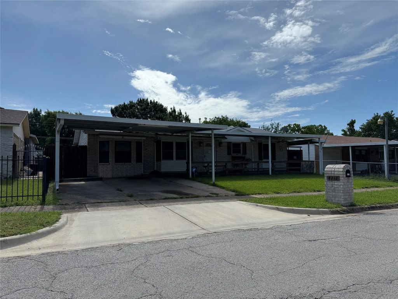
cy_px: 150
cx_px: 199
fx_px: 276
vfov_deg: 56.8
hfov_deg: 71.6
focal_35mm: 24
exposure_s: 1/7937
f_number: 1.78
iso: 80
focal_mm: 6.76
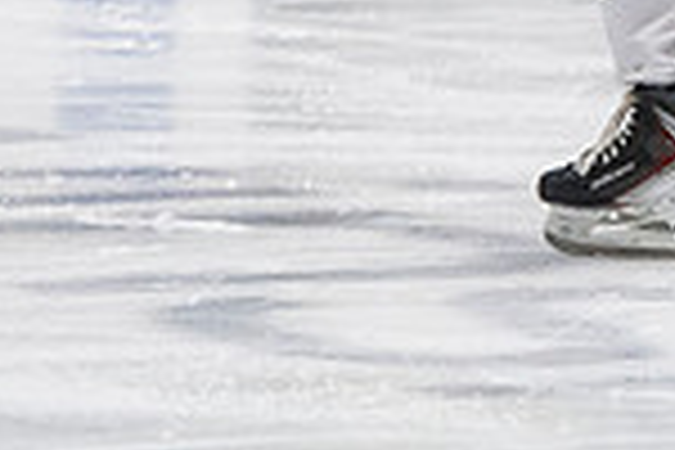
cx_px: 715
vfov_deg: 2.2
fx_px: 11699
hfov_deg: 3.3
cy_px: -576
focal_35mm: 624
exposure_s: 1/640
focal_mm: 135
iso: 2000
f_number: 3.2
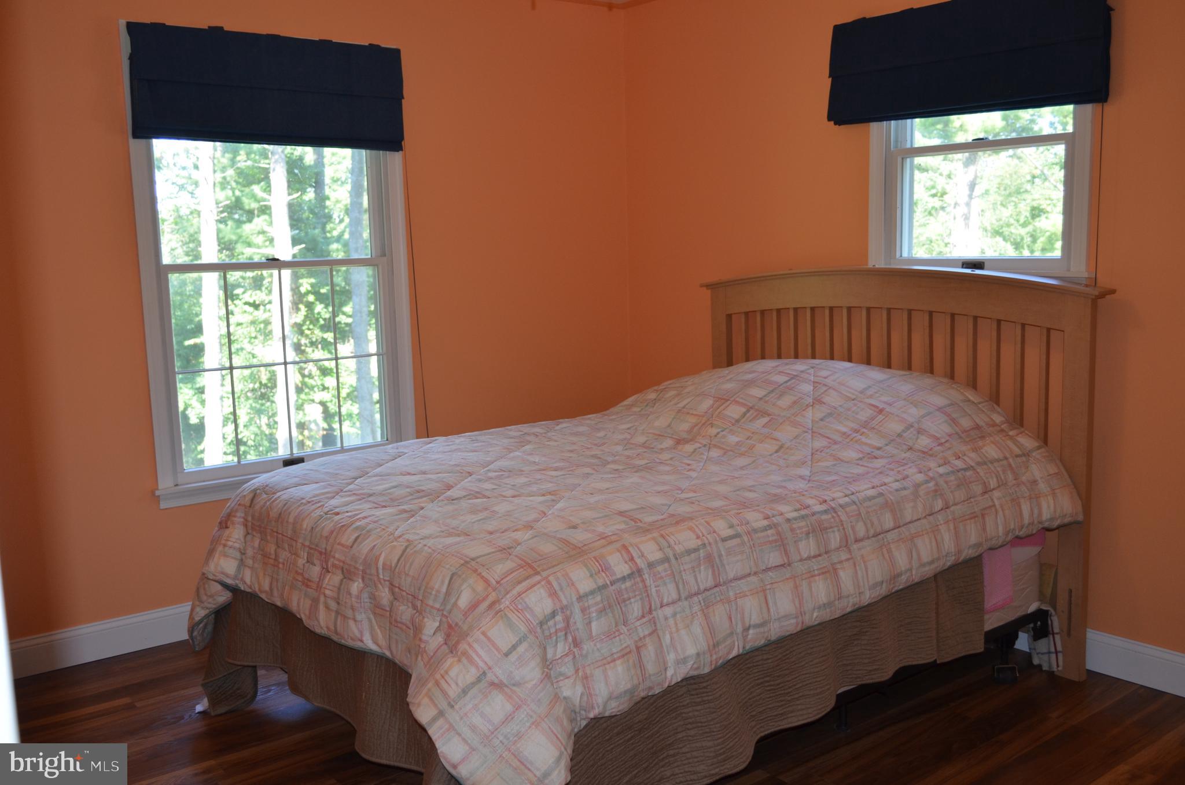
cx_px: 592
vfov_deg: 39.8
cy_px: 392
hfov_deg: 57.3
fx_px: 1084
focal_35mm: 33
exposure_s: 1/80
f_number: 4
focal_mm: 22
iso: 400
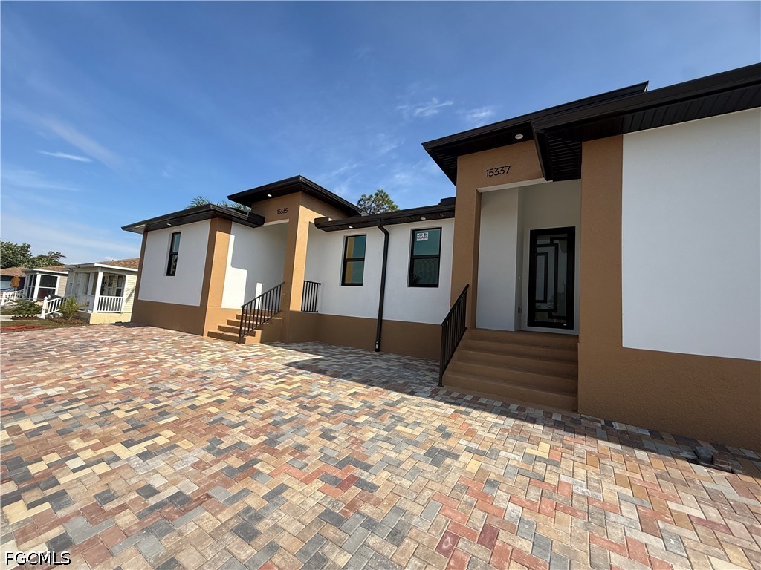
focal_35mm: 14
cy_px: 285
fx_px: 308
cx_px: 380
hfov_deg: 102.1
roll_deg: -4.3
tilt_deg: +6.3
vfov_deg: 85.7
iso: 50
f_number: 2.2
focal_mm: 2.22
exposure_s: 1/1795
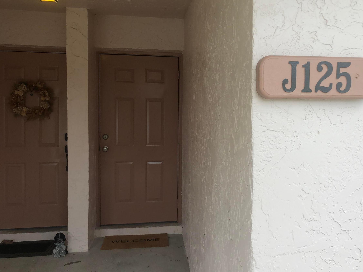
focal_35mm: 36
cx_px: 232
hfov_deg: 50.7
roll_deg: +0.6
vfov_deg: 39.6
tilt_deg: +2.4
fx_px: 378
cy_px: 118
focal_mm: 3.99
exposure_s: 1/239
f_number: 1.8
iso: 20
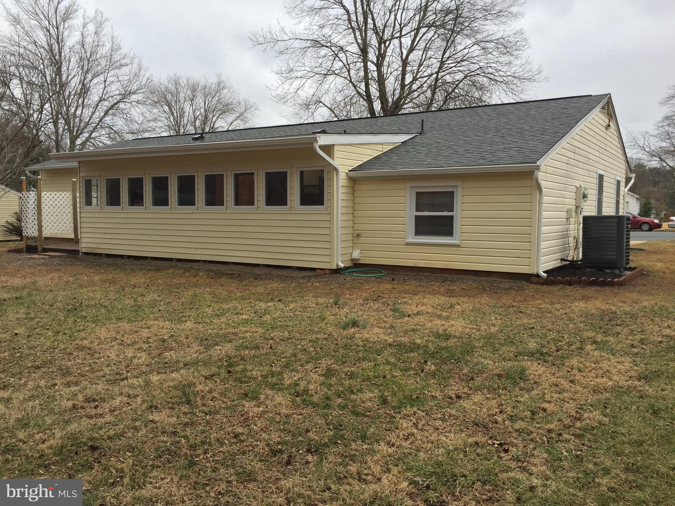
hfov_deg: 61.7
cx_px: 338
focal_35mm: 29
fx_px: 565
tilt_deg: -3.3
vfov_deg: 48.2
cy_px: 253
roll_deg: -0.5
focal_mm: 4.15
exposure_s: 1/172
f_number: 2.2
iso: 32
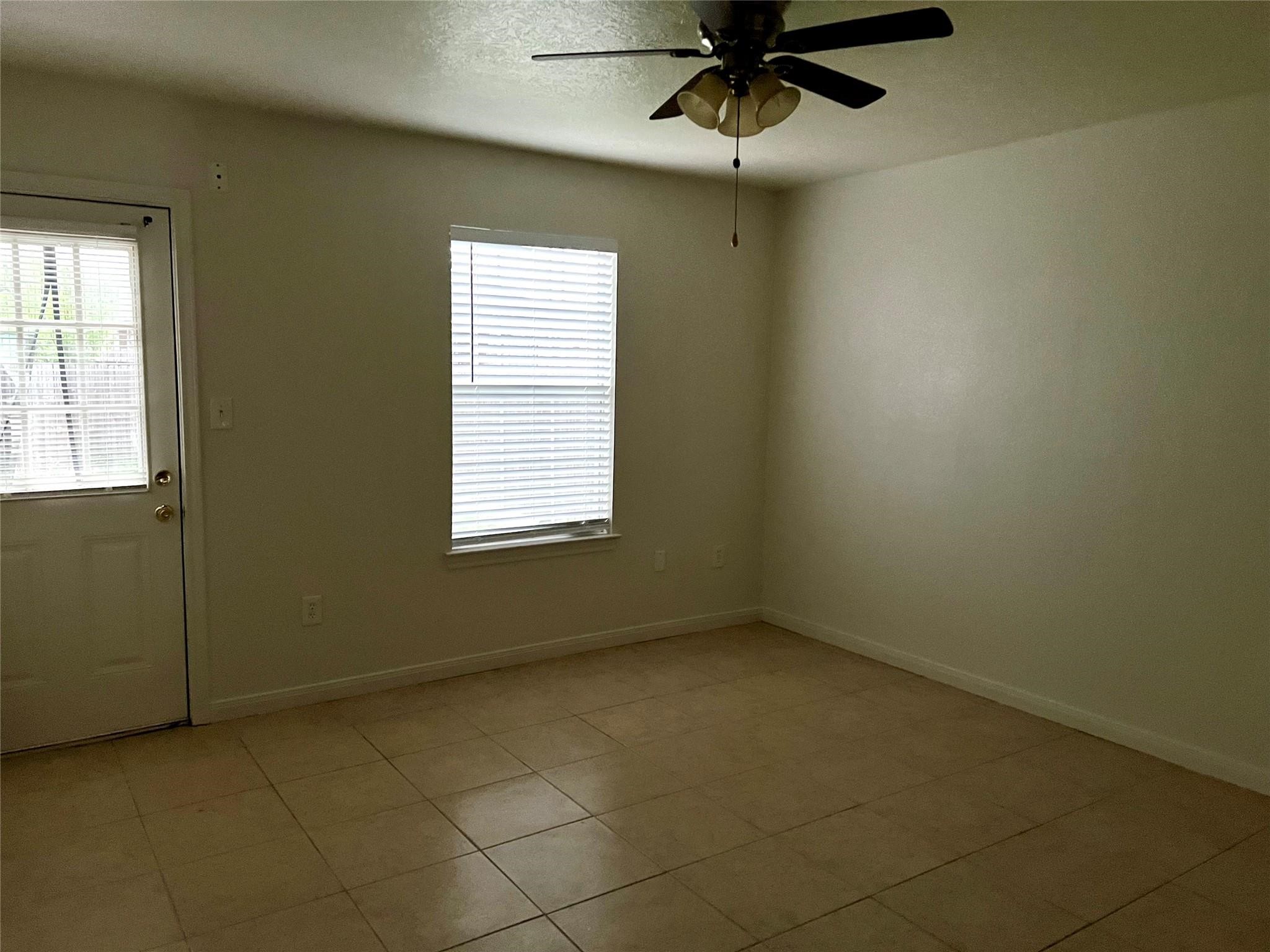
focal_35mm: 26
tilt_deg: -5.2
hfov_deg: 67.3
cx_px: 635
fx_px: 954
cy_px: 476
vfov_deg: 53.1
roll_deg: -0.7
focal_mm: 5.7
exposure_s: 1/40
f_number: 1.5
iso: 640
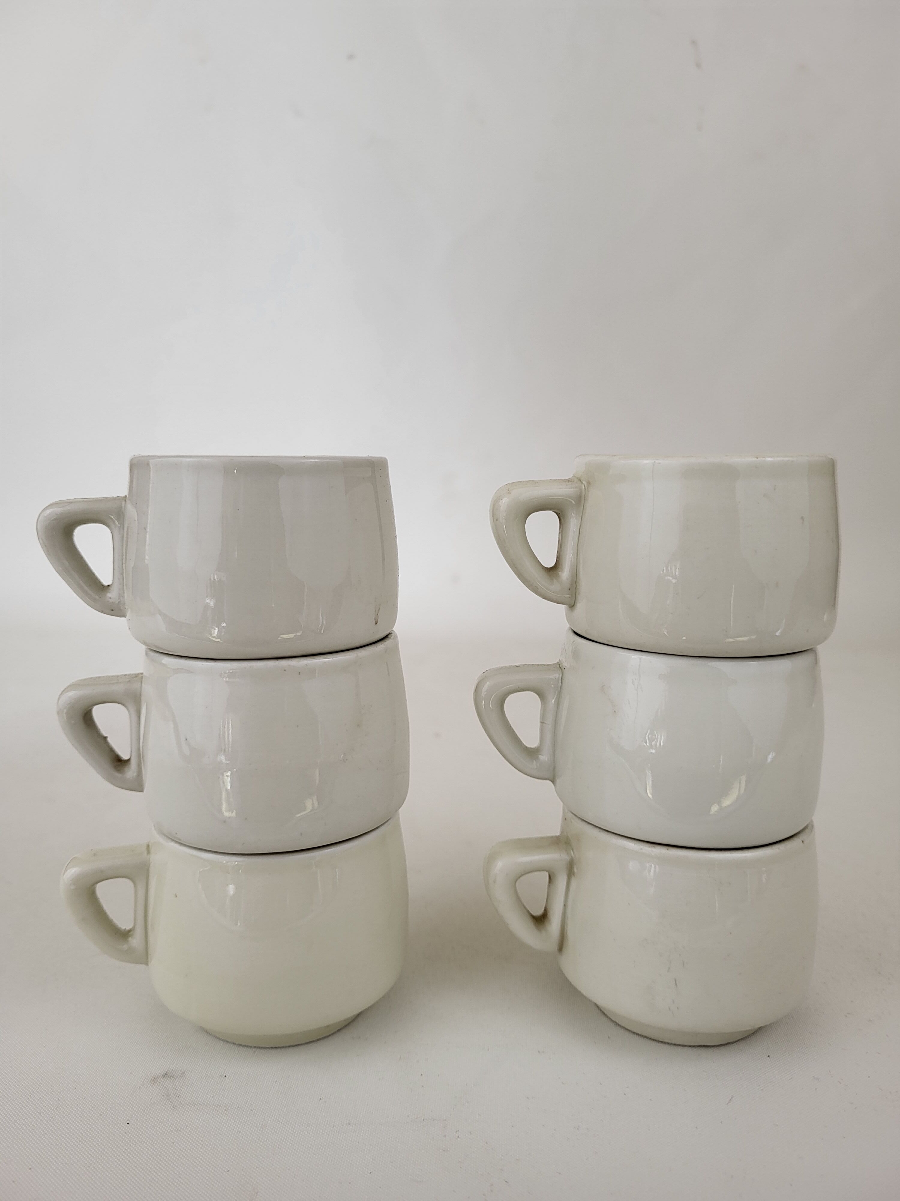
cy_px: 600
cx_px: 450
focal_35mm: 26
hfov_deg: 53.1
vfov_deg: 67.3
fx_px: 901
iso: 64
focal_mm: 5.4
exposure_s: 1/100
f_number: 1.8
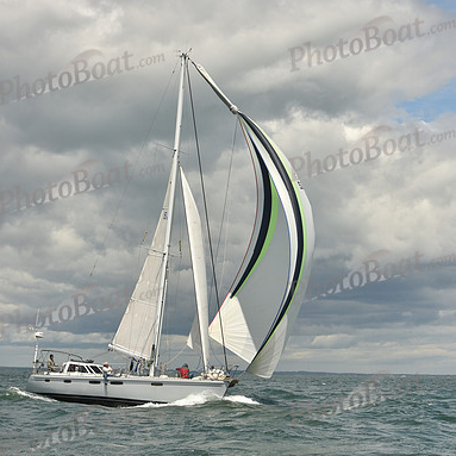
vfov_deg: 19.3
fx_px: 1341
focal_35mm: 90
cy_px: 230
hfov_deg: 19.3
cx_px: 227
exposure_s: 1/800
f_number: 13
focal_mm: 70
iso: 320
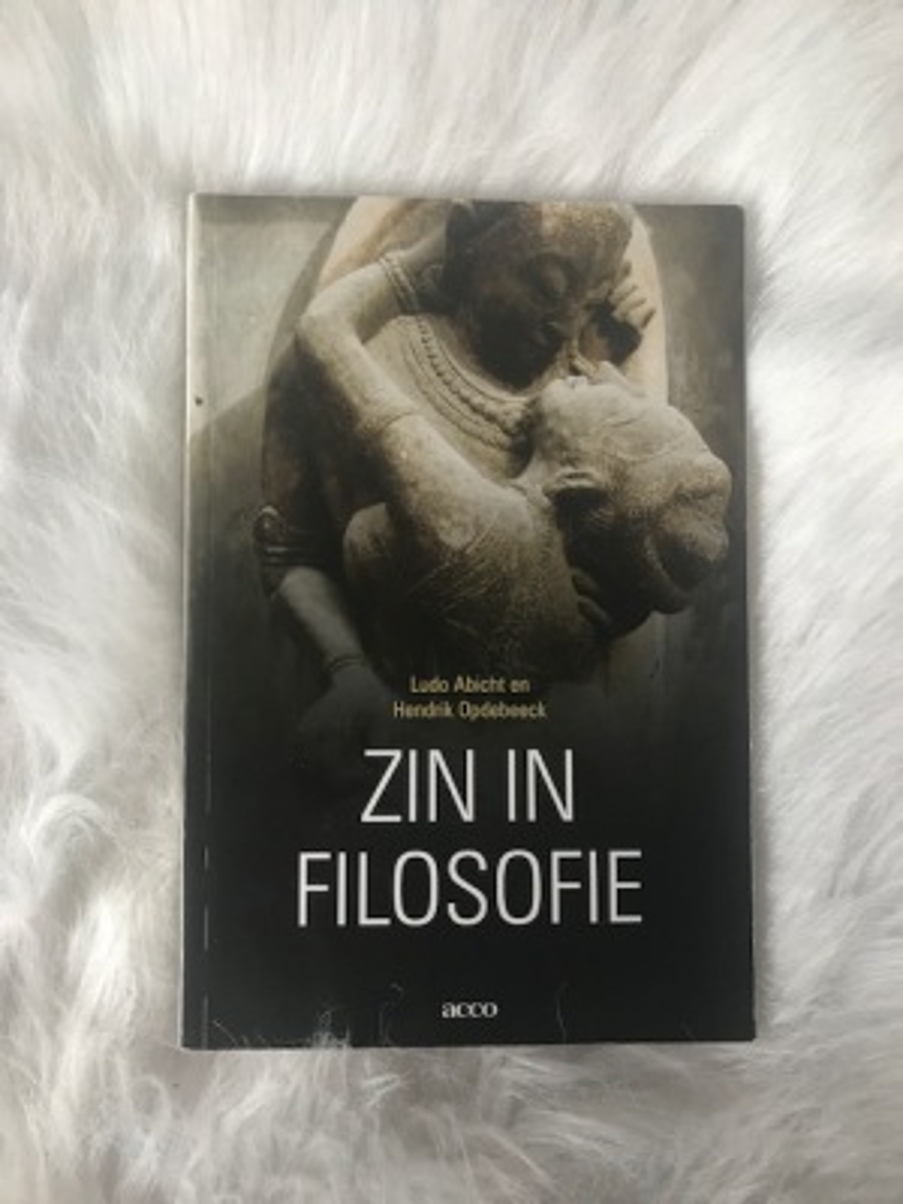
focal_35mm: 28
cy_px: 602
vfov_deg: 63.4
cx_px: 452
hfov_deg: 49.7
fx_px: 974
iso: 25
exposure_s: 1/33
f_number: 1.8
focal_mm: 3.99
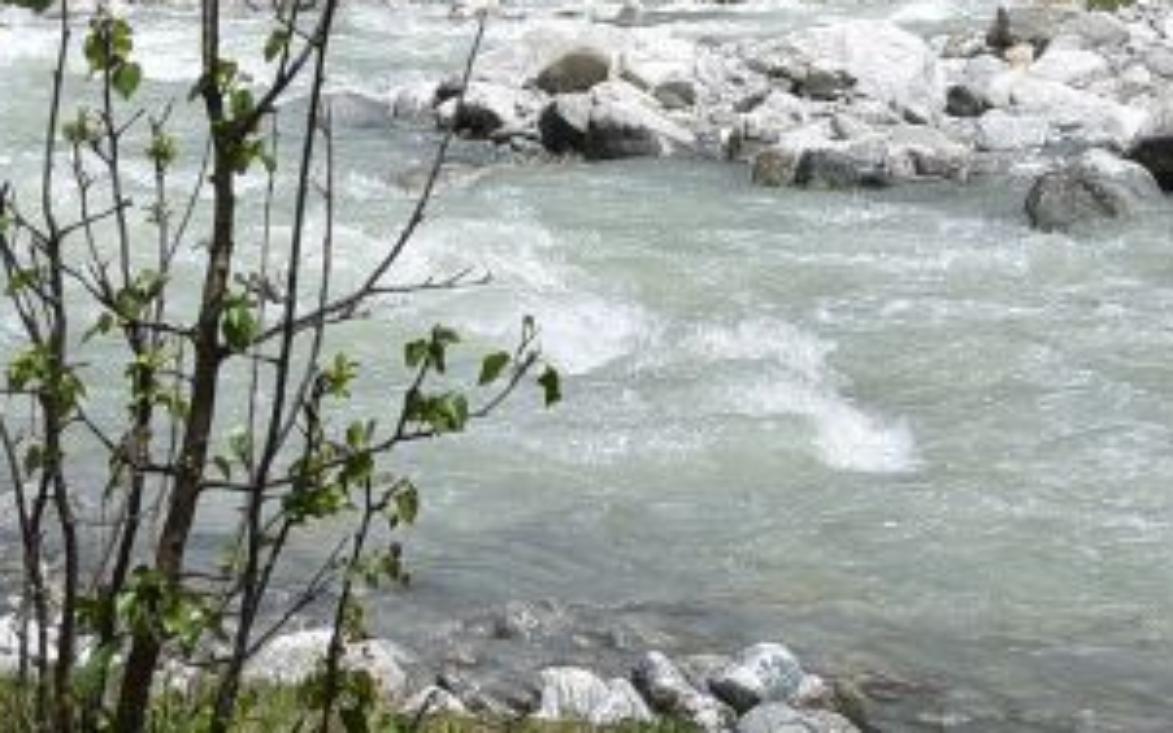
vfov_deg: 5.8
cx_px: 300
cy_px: -735
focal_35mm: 220
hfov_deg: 9.5
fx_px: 7032
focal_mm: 50
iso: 160
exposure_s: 1/160
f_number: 16
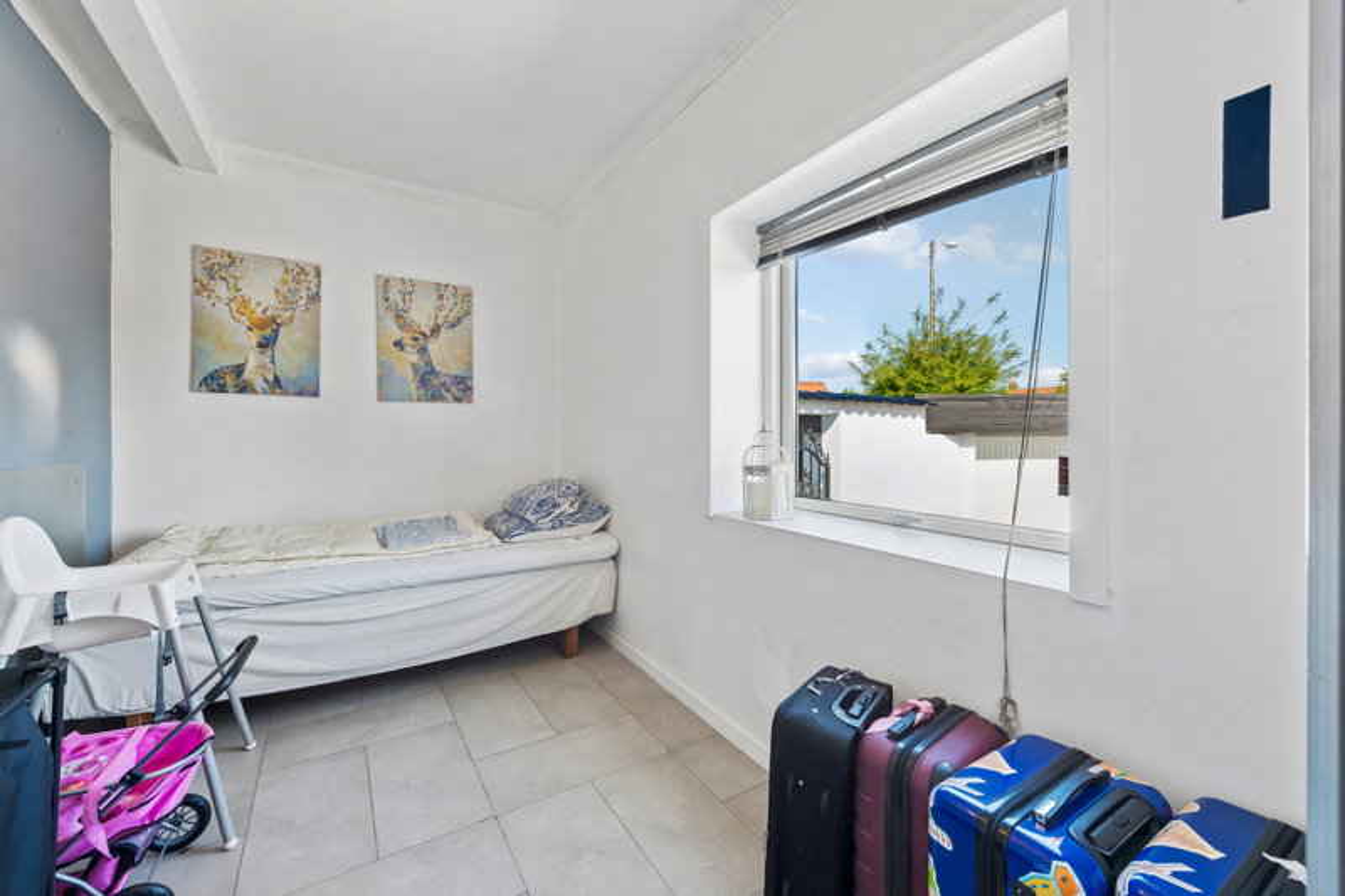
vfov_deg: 81.2
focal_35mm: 14
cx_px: 672
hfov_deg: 104.3
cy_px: 448
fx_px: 523
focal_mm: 14
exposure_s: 1/13
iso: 200
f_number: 10
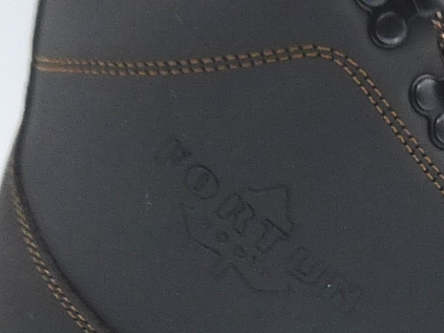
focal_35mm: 172
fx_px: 2207
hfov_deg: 11.3
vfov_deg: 8.6
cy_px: 309
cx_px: 532
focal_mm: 5
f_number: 4
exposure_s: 1/125
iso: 100
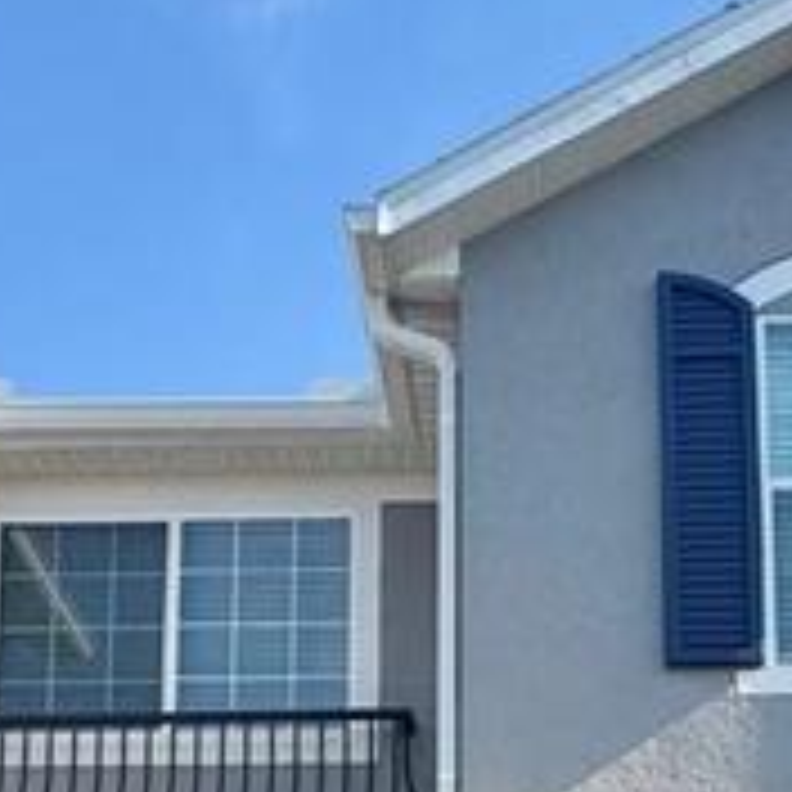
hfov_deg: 23.9
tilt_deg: +9.0
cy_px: 1098
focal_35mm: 72
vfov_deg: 21.2
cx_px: 508
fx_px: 1864
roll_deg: -0.1
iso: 50
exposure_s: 1/641
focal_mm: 2.22
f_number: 2.2
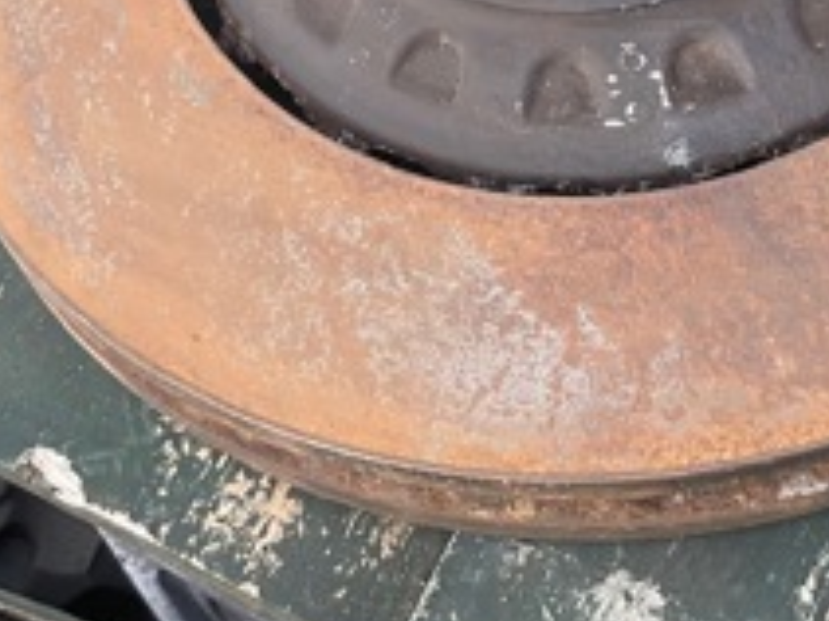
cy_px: -83
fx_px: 2106
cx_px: 558
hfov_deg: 22.2
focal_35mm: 88
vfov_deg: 16.2
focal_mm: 3
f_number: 1.8
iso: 20
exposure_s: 1/122
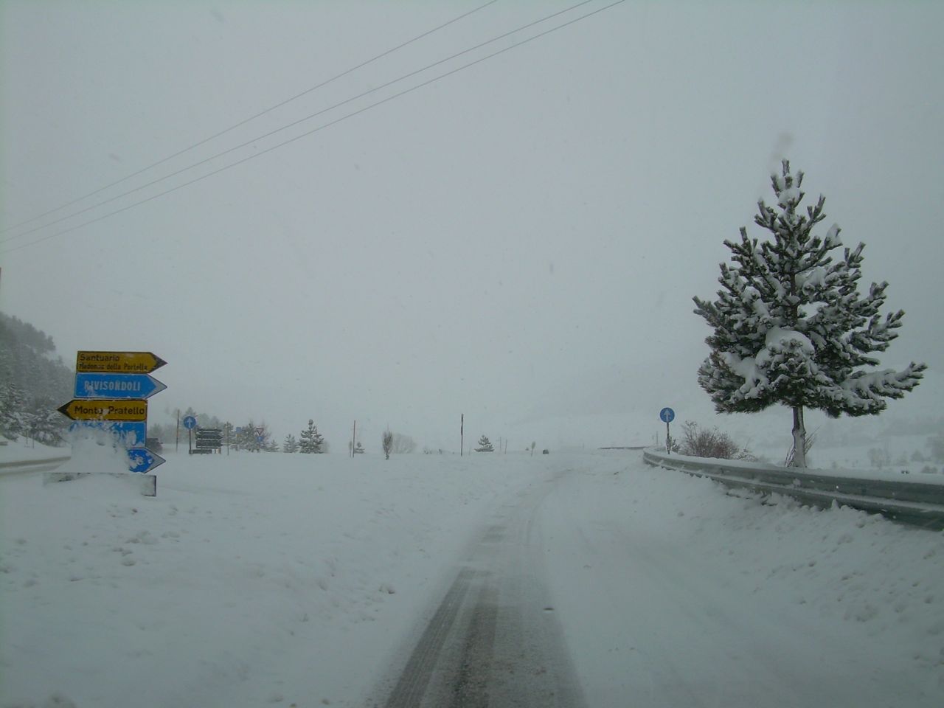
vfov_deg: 37.7
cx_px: 472
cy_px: 354
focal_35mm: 38
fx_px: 1036
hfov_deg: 49.0
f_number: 4.6
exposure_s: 1/386
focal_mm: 6.3
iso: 50
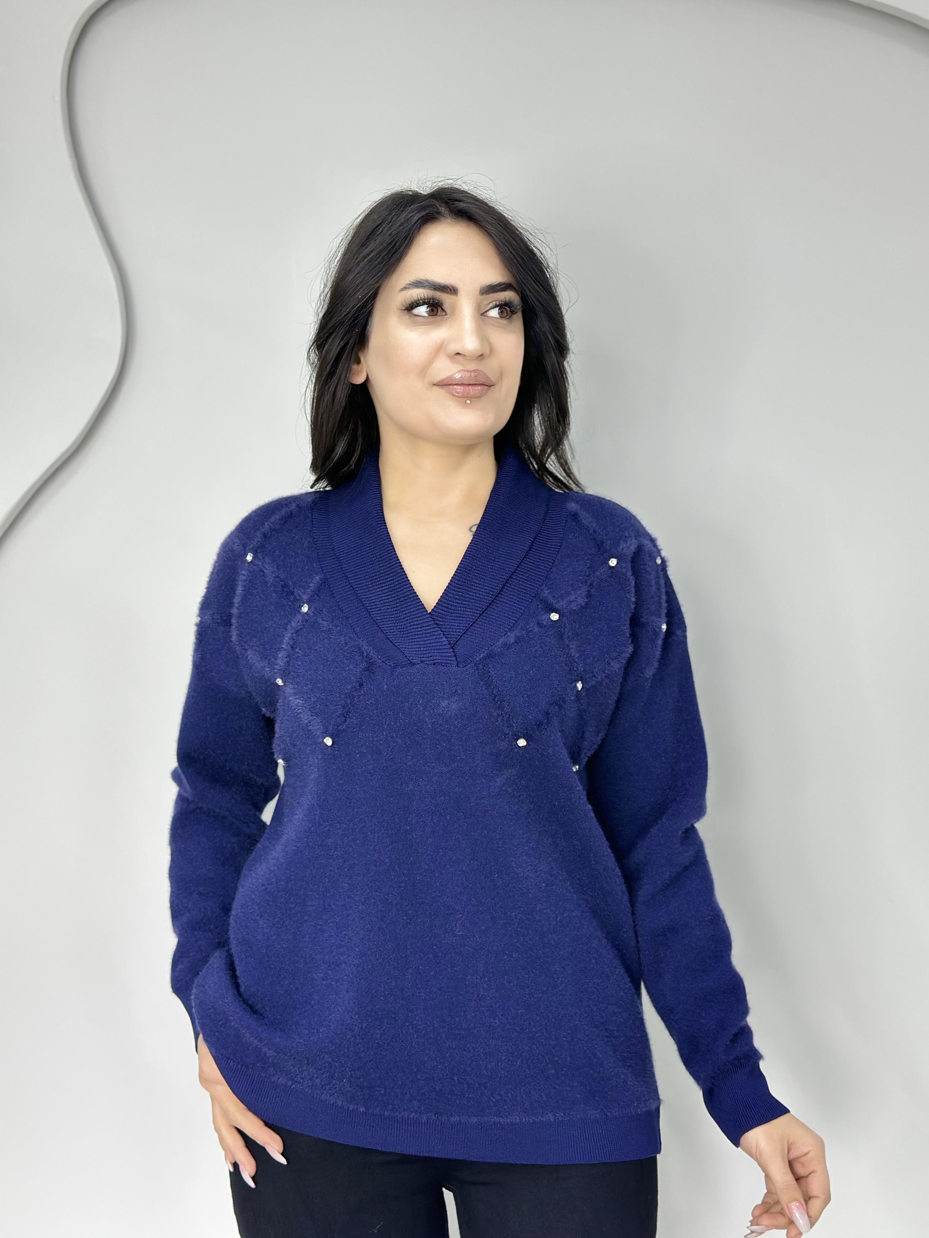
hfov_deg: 30.3
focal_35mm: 48
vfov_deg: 39.7
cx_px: 464
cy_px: 619
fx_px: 1718
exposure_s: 1/50
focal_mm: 6.86
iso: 125
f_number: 1.78
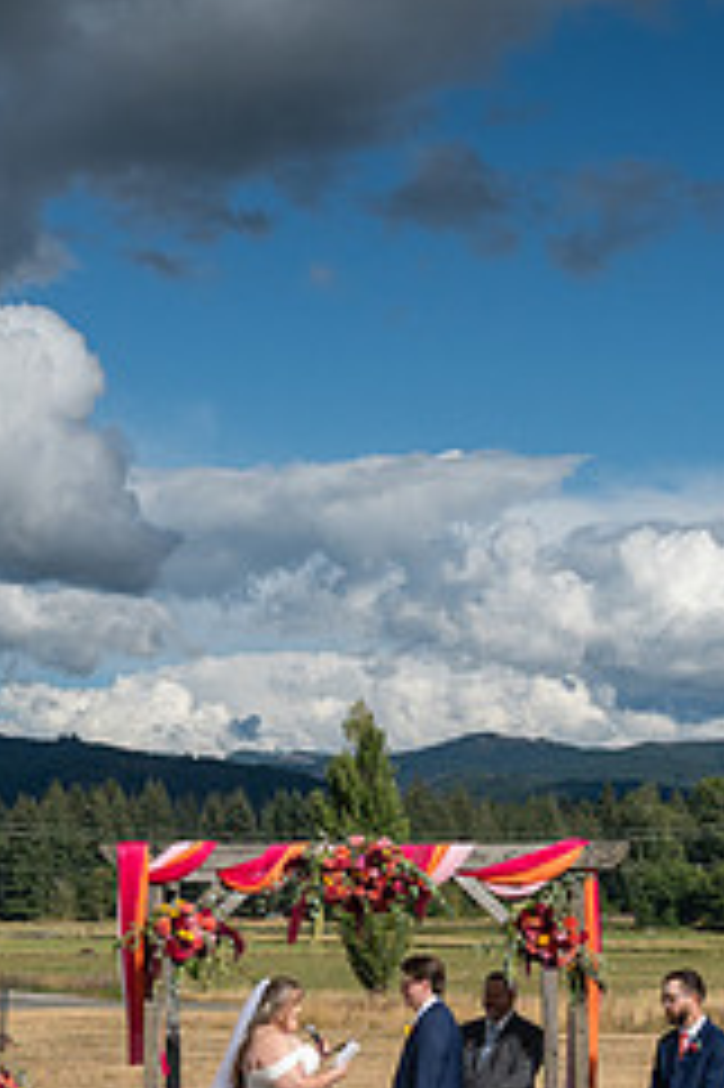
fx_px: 2537
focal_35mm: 84
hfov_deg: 16.2
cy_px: 816
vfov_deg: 24.0
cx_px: 283
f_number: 4.5
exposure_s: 1/8000
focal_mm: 35
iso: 400
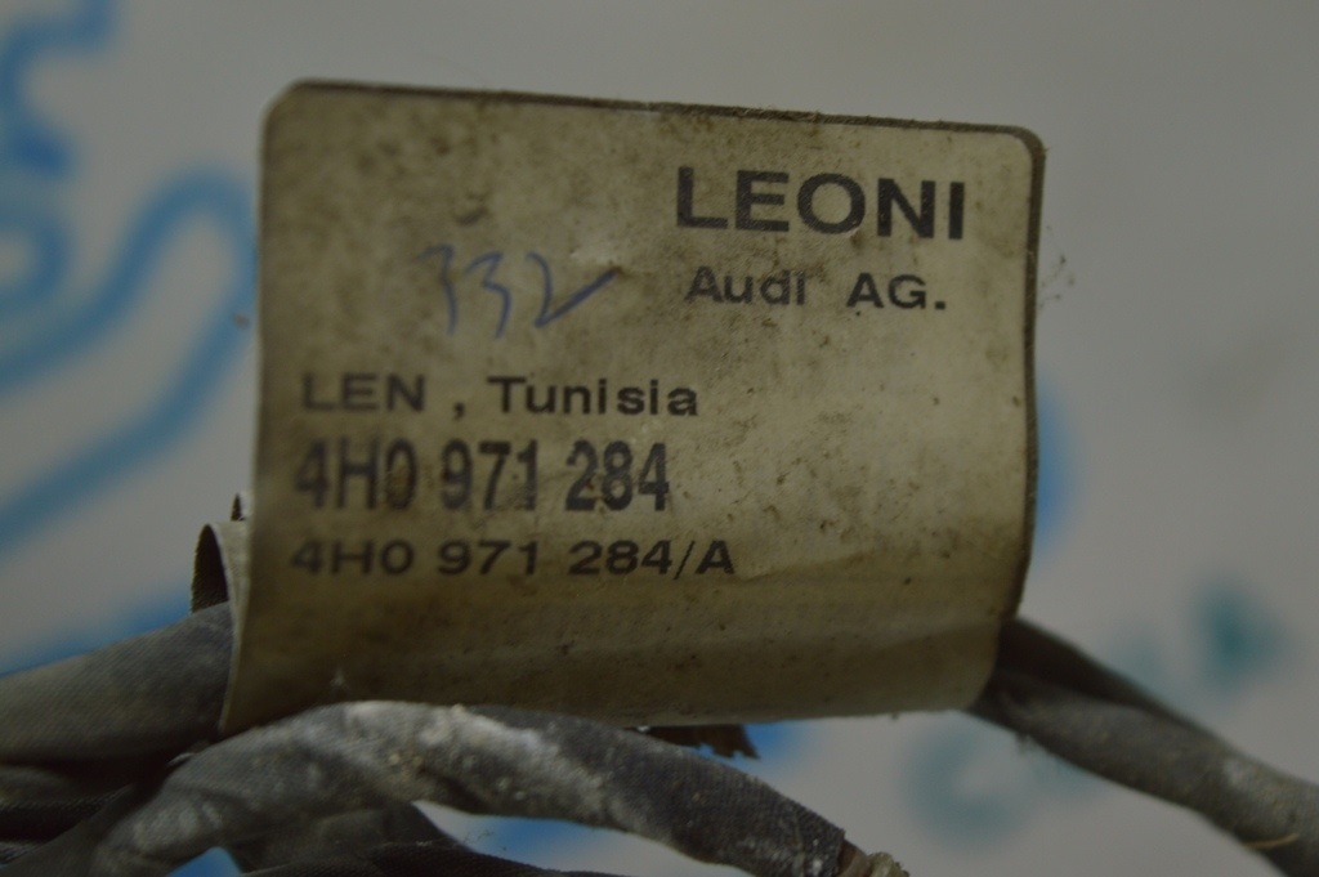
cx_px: 660
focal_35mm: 82
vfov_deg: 16.5
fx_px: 3020
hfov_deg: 24.6
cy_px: 438
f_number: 5.6
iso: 400
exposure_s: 1/60
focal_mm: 55
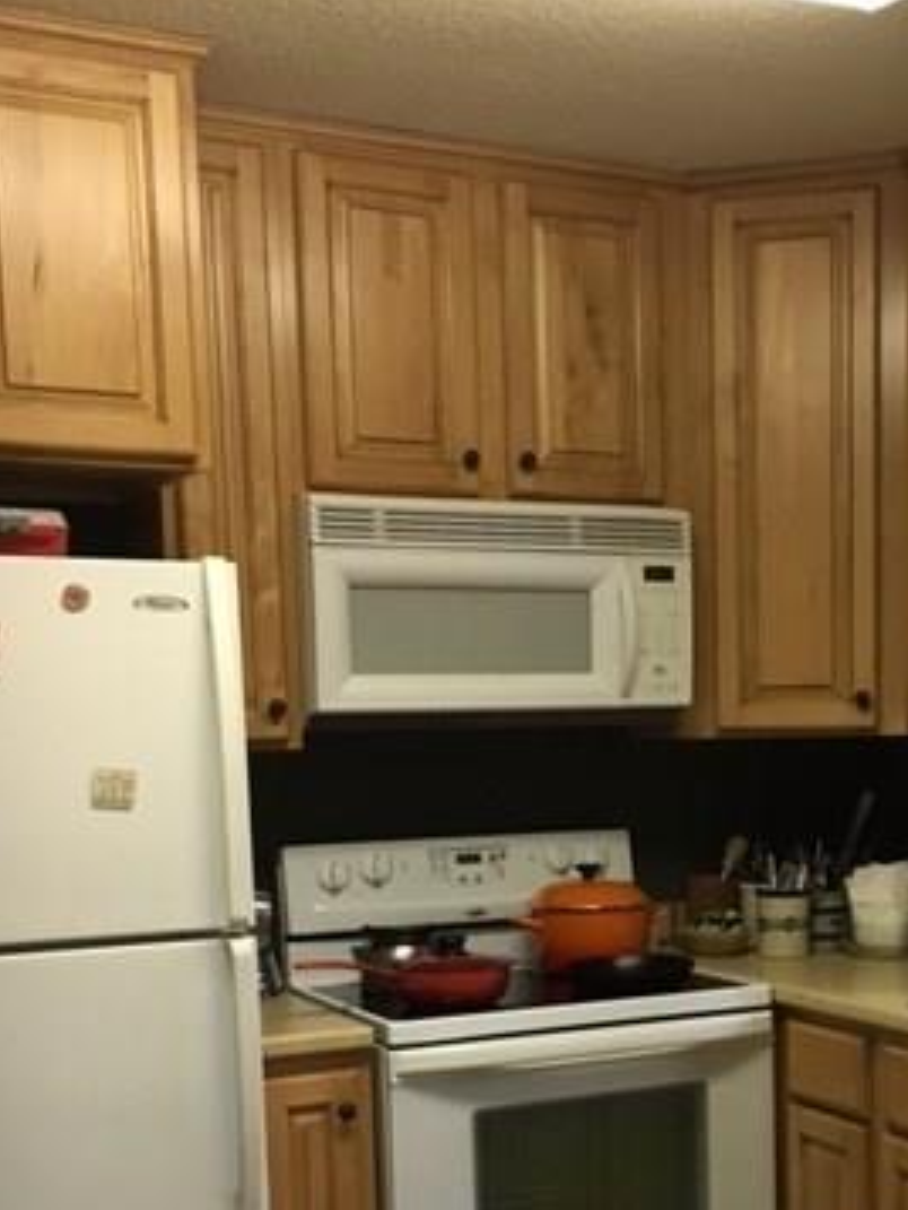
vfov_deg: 35.9
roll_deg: +1.9
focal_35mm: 52
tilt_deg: -7.3
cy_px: 915
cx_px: 695
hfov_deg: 27.6
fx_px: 1818
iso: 160
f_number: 2.2
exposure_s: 1/30
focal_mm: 4.15
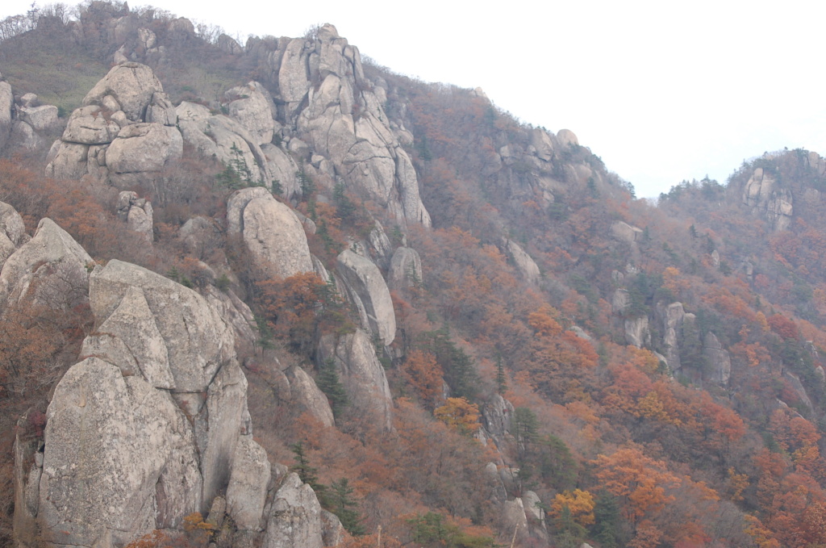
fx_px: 1924
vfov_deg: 16.2
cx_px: 413
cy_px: 274
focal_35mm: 84
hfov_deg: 24.2
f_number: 5.6
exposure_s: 1/500
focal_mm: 56
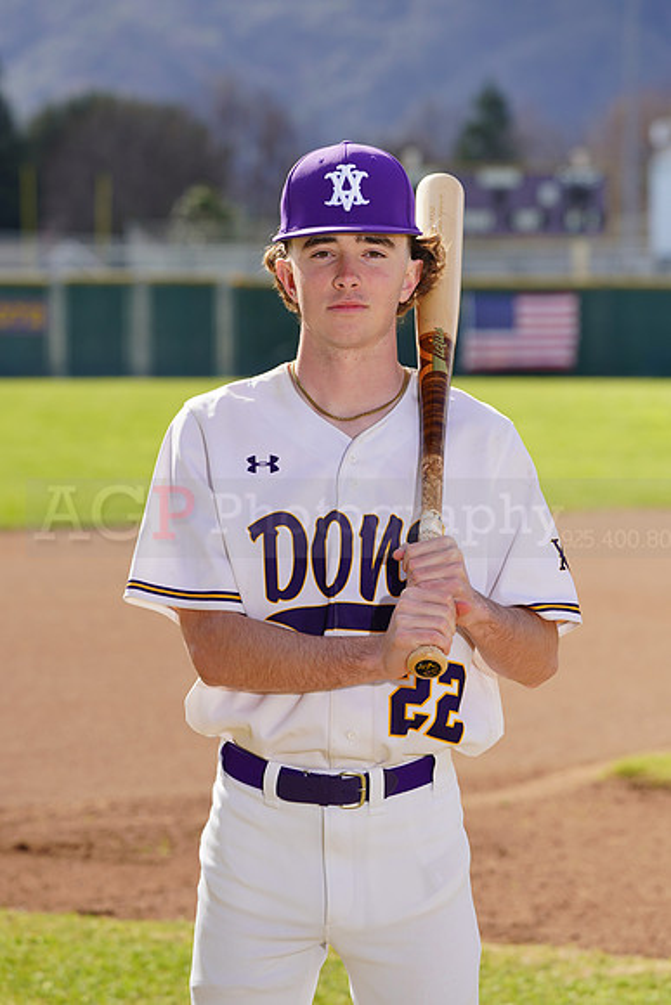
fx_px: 5364
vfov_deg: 10.7
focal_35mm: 192
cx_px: 336
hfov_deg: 7.2
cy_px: 502
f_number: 8
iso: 100
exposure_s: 1/250
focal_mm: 192
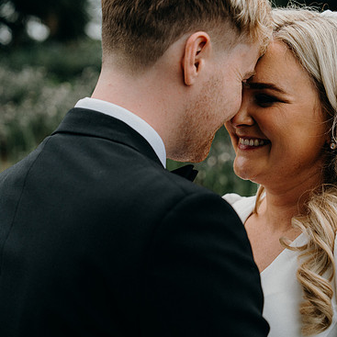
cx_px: 259
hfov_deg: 18.4
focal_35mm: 94
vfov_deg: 18.5
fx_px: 1035
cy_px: 168
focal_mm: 70
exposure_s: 1/250
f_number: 3.5
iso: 125
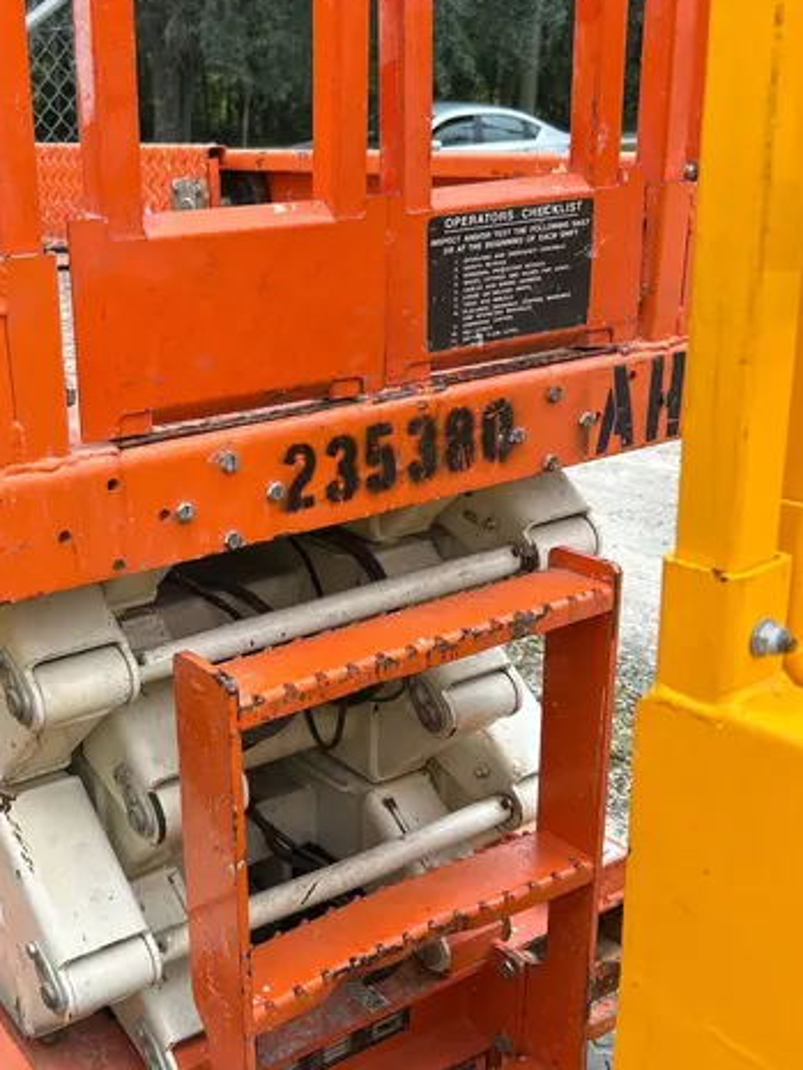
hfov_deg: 34.3
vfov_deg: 45.7
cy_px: 588
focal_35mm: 41
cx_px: 189
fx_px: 1268
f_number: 1.5
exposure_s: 1/121
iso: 40
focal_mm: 5.7
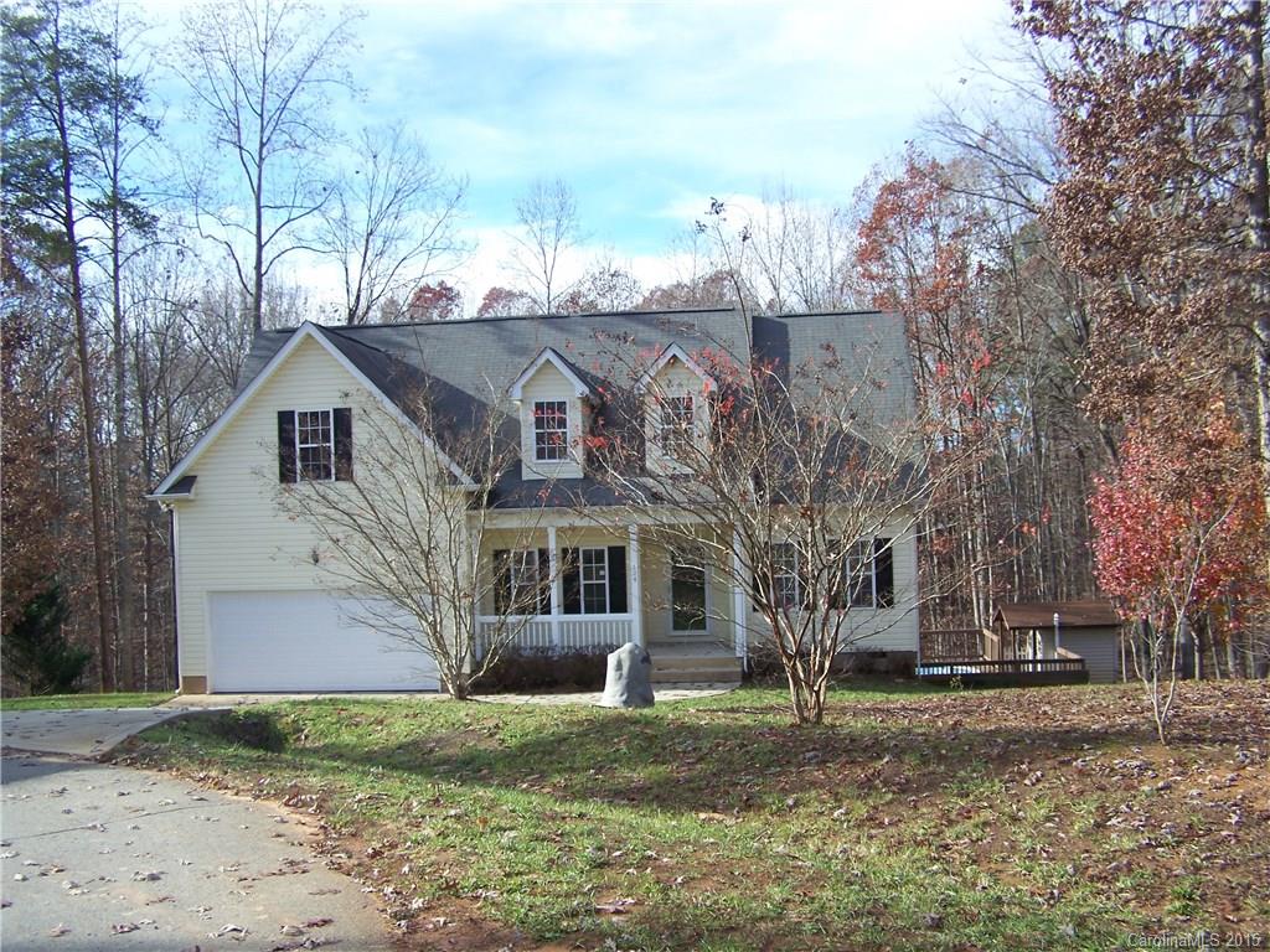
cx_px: 635
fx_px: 1394
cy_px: 476
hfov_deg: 49.0
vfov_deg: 37.7
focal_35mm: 38
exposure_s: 1/320
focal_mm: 6.3
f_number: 2.8
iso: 64
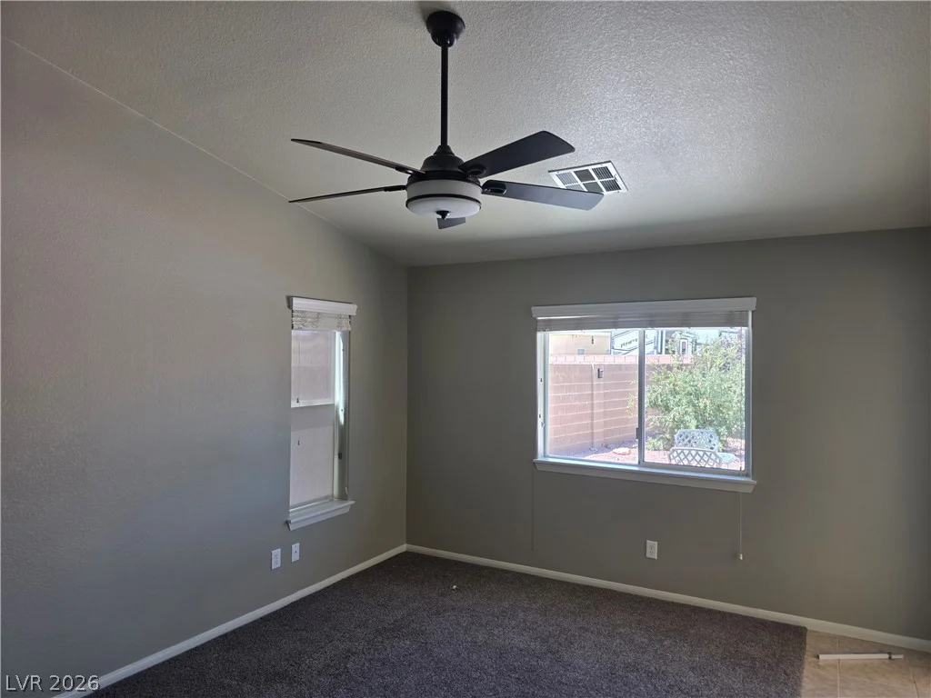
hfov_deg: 73.9
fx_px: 619
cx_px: 466
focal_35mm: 23
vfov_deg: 58.9
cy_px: 349
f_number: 1.7
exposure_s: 1/180
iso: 50
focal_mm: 6.3
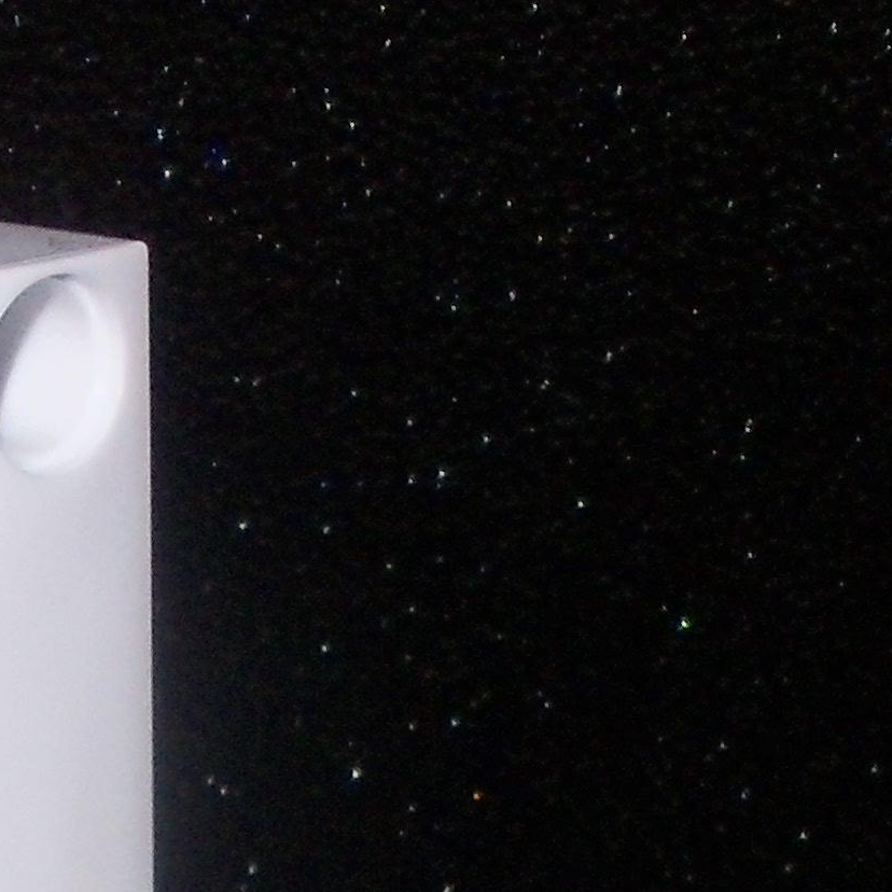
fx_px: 4315
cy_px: 1363
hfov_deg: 11.5
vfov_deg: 11.3
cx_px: -298
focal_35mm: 148
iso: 200
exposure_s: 1/60
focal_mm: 6.3
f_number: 3.5
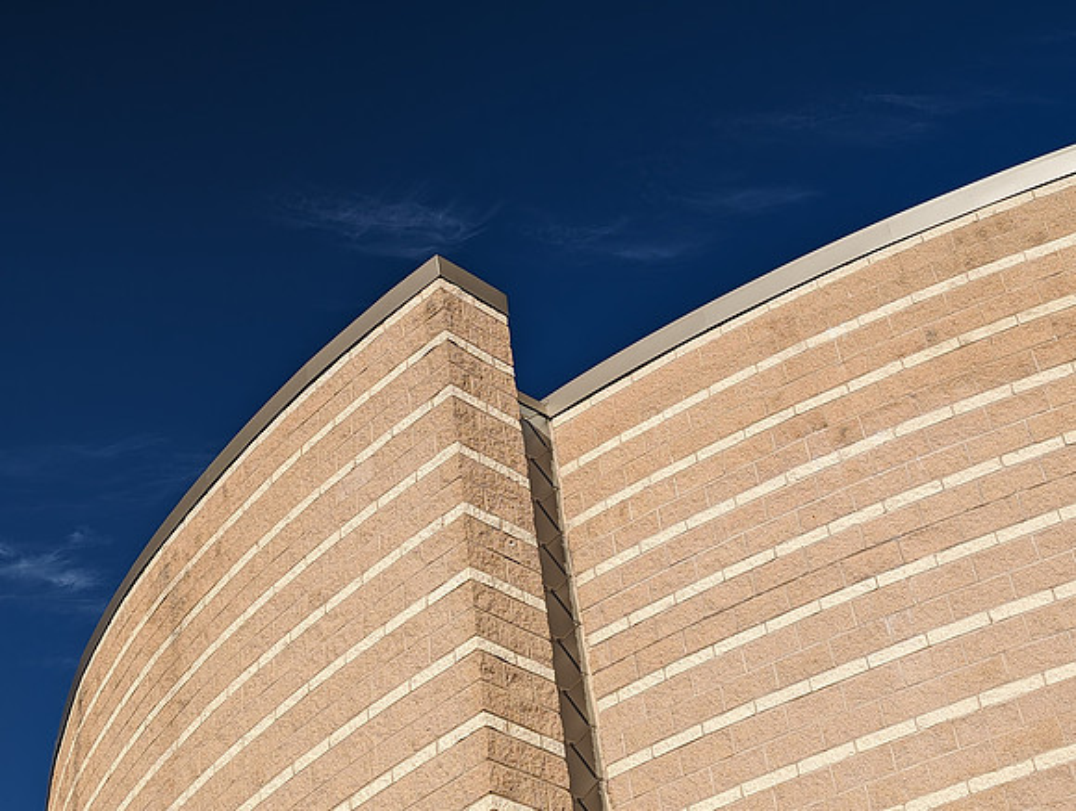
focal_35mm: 49
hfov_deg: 38.8
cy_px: 406
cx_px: 538
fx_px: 1526
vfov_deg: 29.8
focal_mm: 6.9
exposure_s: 1/1835
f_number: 1.68
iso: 21
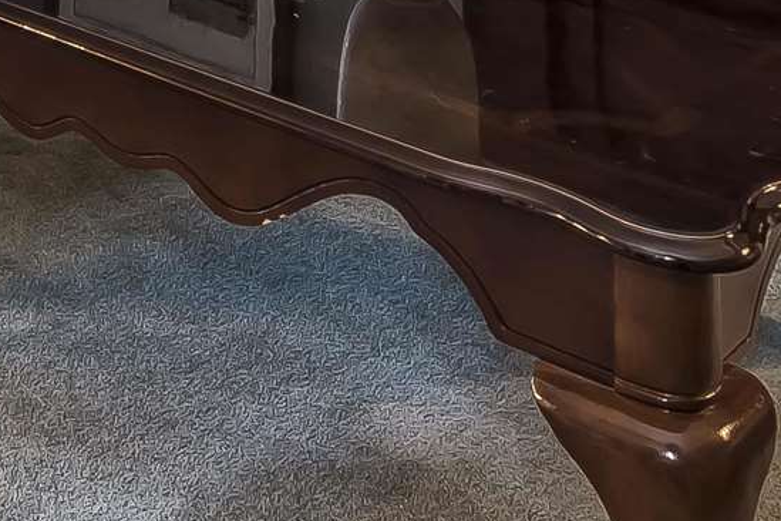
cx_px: -357
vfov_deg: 12.8
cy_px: -702
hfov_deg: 20.9
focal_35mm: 84
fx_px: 1822
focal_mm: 10
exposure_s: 1
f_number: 9
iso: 100
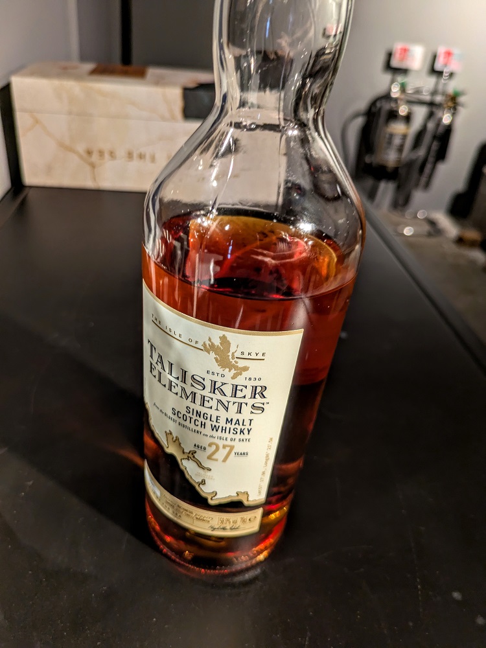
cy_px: 324
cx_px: 243
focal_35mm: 25
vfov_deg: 69.4
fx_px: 468
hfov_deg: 54.9
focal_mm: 5.43
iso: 164
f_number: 1.89
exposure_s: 1/33.3
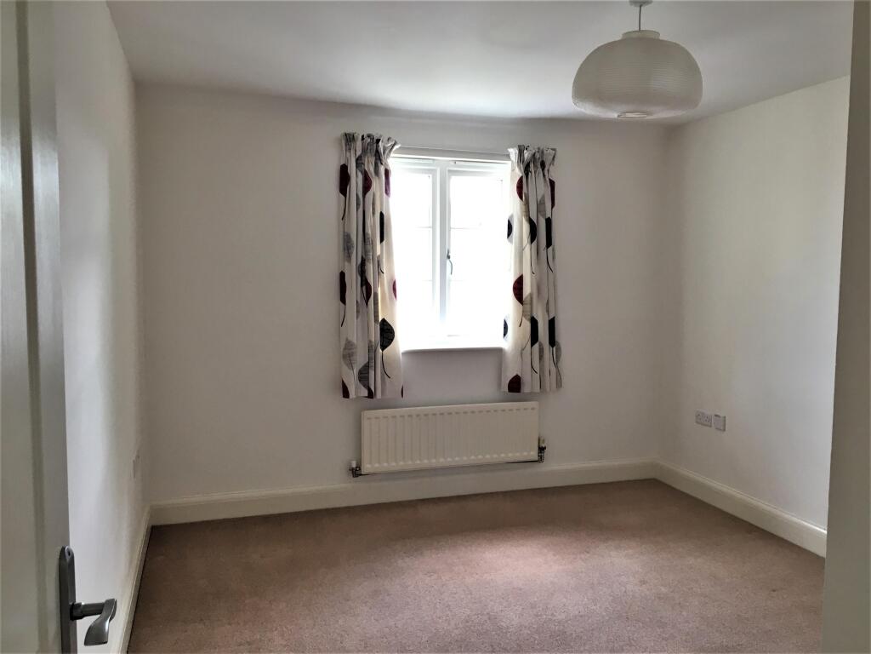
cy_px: 327
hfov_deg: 61.7
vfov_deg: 48.2
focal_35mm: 29
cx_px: 436
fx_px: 730
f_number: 2.2
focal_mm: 4.15
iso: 80
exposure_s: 1/33
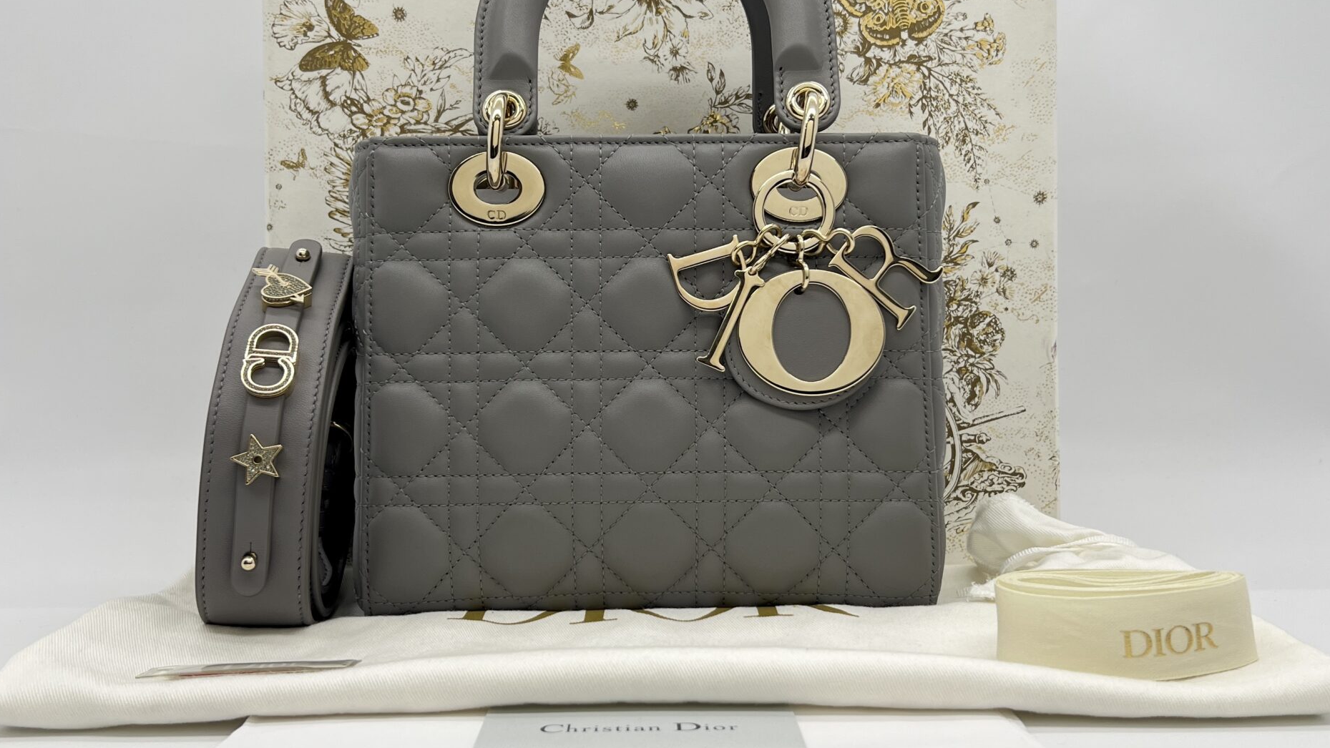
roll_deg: +0.6
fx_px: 1375
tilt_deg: -1.5
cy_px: 373
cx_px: 668
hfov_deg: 51.6
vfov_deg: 30.4
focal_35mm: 39
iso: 40
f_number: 1.5
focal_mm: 5.7
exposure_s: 1/167
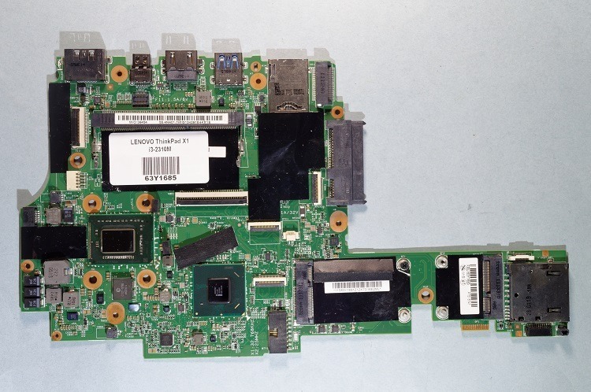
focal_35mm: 40
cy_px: 196
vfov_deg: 32.9
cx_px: 296
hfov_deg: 48.0
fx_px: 664
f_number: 8
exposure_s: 1/5
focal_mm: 27
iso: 100
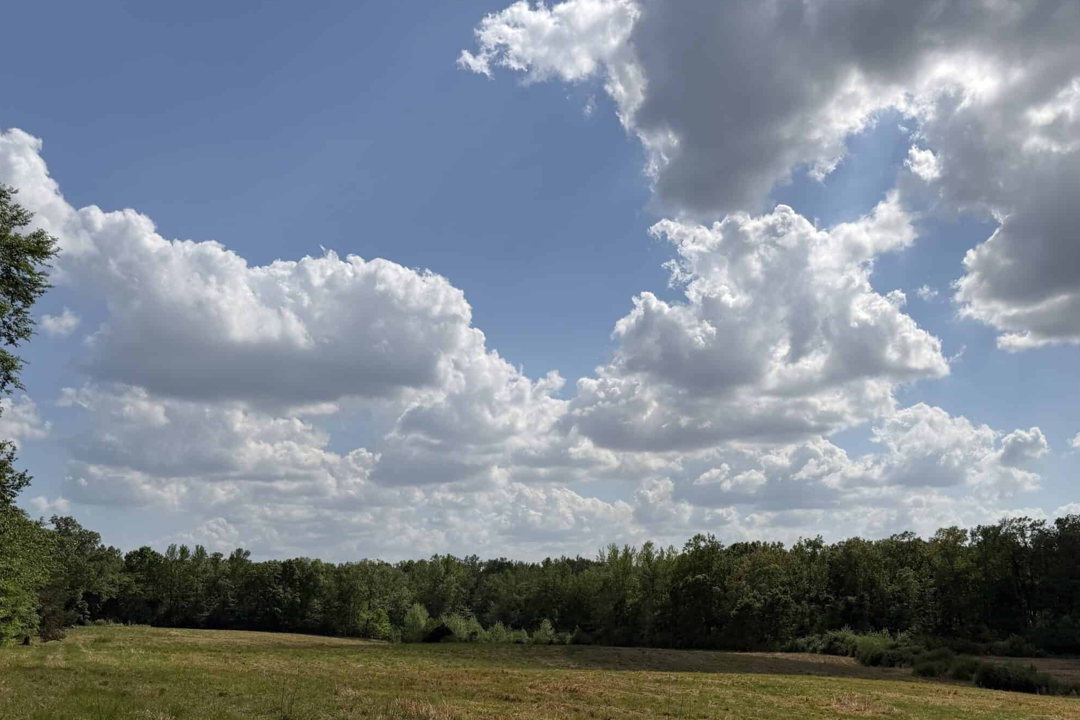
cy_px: 516
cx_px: 625
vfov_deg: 40.3
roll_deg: +0.8
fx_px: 960
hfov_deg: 58.4
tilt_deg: +5.6
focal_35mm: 32
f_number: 1.78
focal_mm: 6.76
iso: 80
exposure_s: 1/14286
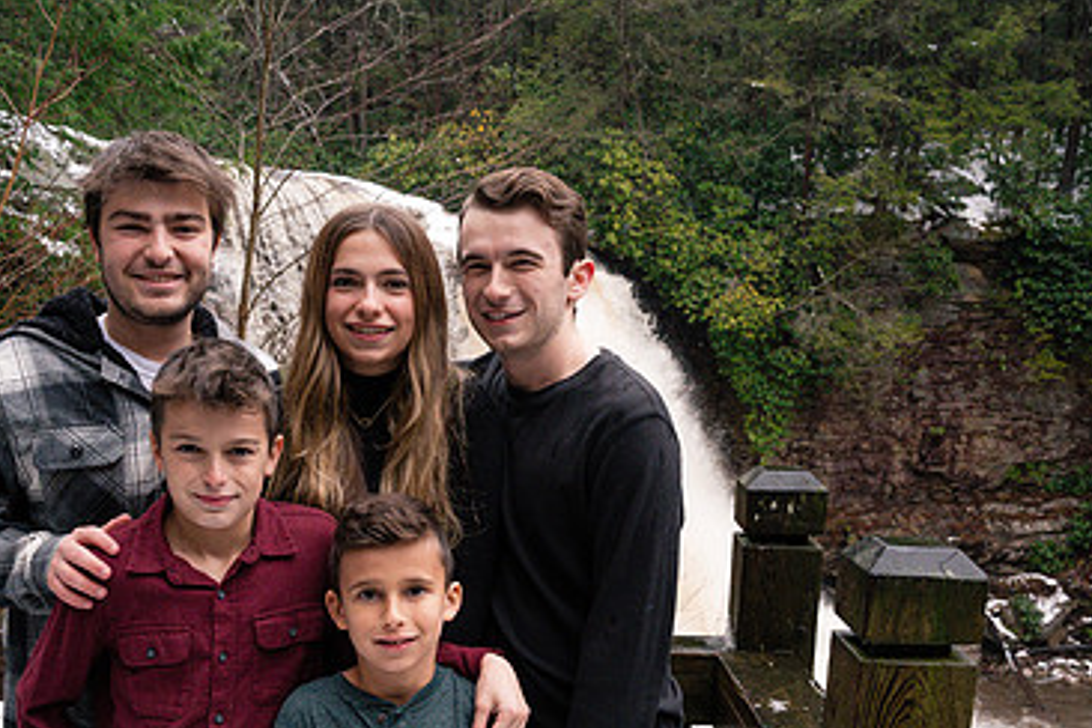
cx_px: 474
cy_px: 565
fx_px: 1153
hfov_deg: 50.6
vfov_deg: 34.2
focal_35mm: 38
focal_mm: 24
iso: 1000
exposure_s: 1/160
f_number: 7.1
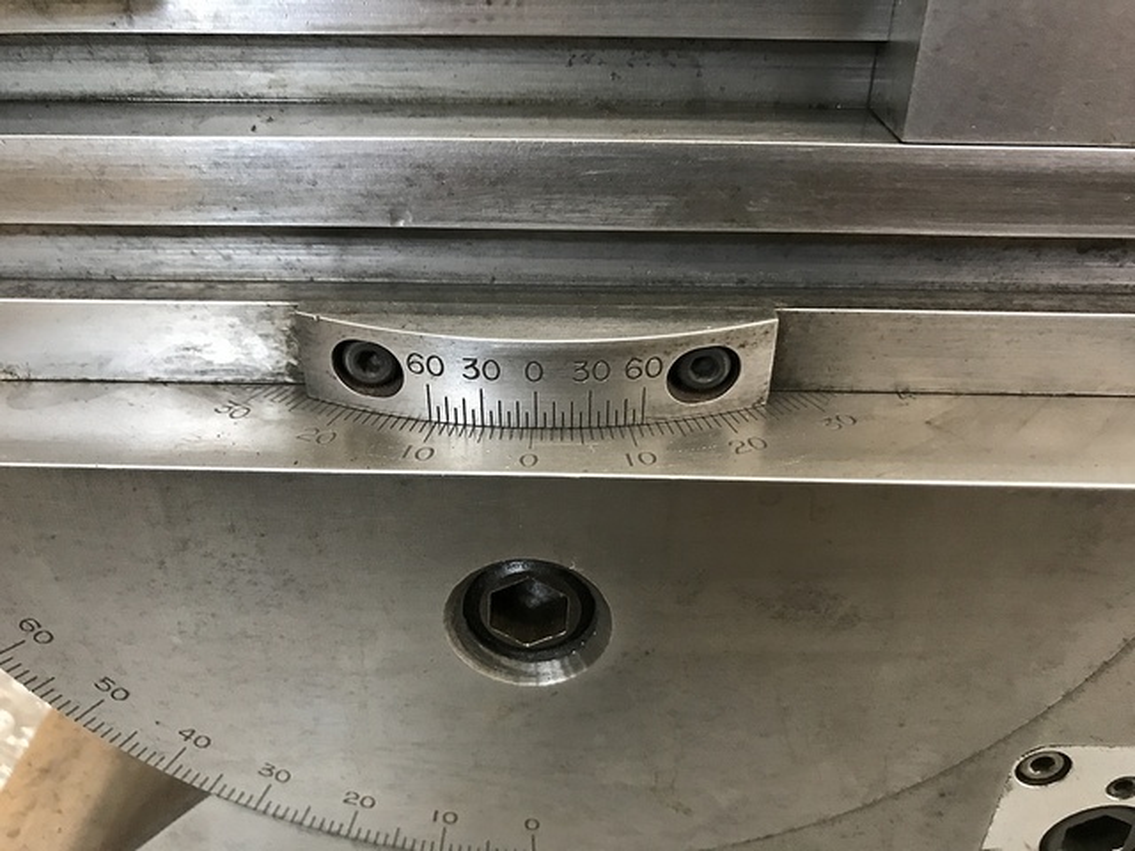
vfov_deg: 49.7
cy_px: 426
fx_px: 918
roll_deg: -1.2
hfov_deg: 63.4
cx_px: 568
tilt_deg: -32.2
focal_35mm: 28
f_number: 1.8
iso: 64
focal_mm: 3.99
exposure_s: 1/15
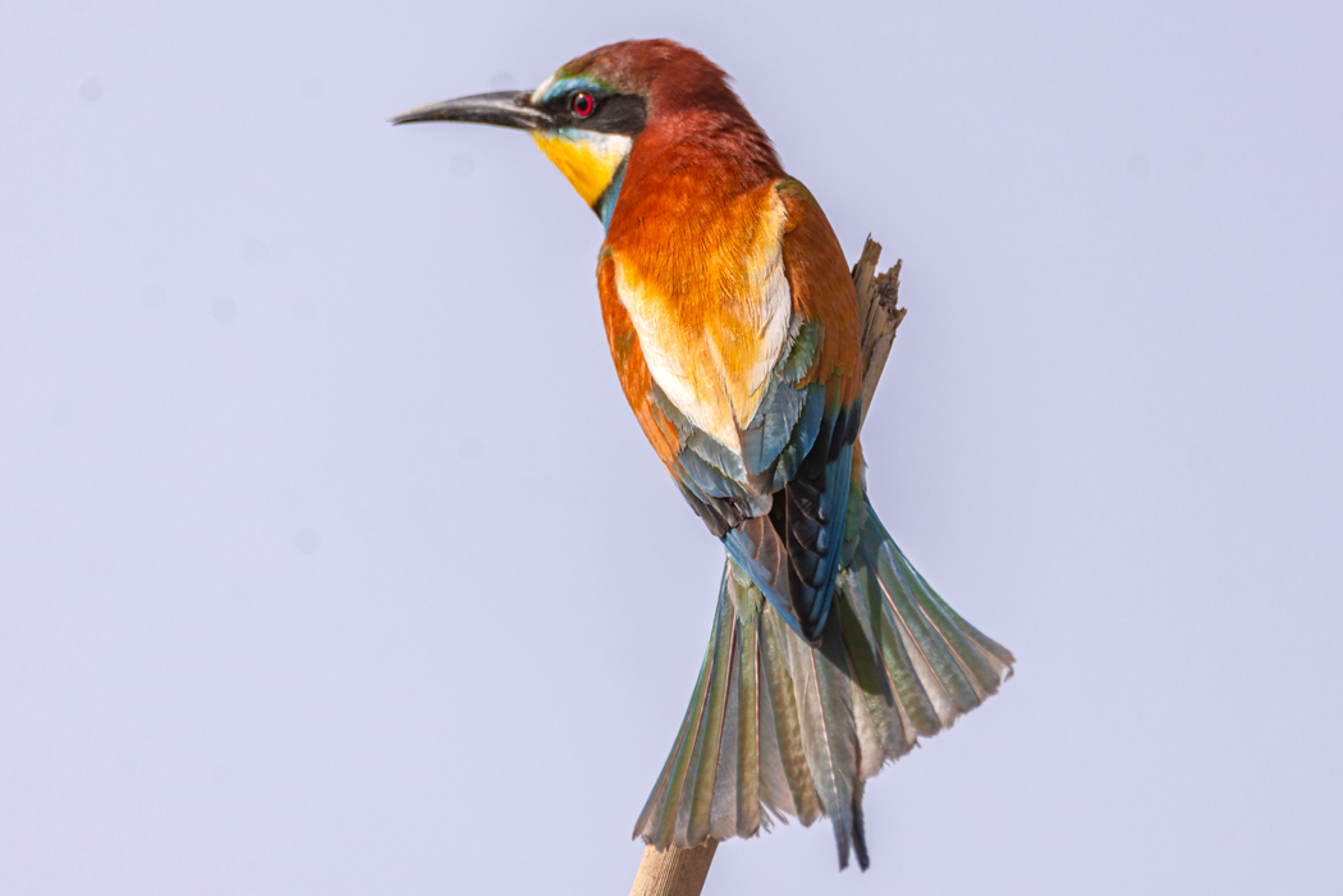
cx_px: 672
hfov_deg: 2.3
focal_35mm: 900
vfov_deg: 1.5
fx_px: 33572
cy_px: 448
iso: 100
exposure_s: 1/800
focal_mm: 600
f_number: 6.3
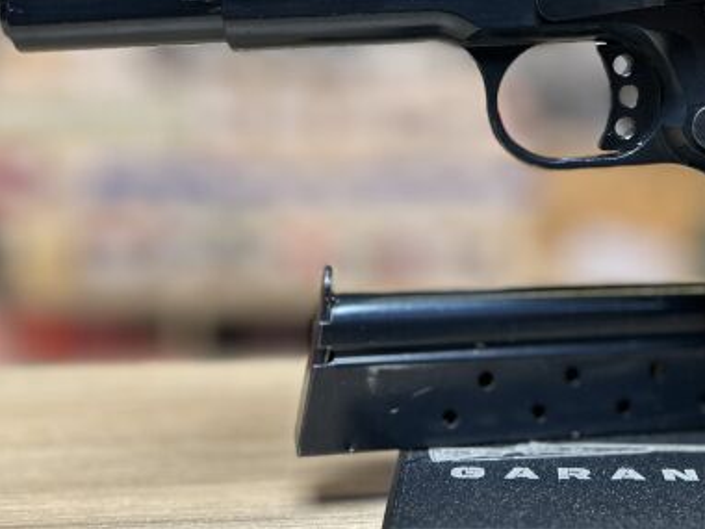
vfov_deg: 25.2
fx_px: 1161
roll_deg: -1.3
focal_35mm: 57
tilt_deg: -3.1
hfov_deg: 33.1
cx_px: 533
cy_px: 103
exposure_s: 1/50
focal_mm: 5.7
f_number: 1.5
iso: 100
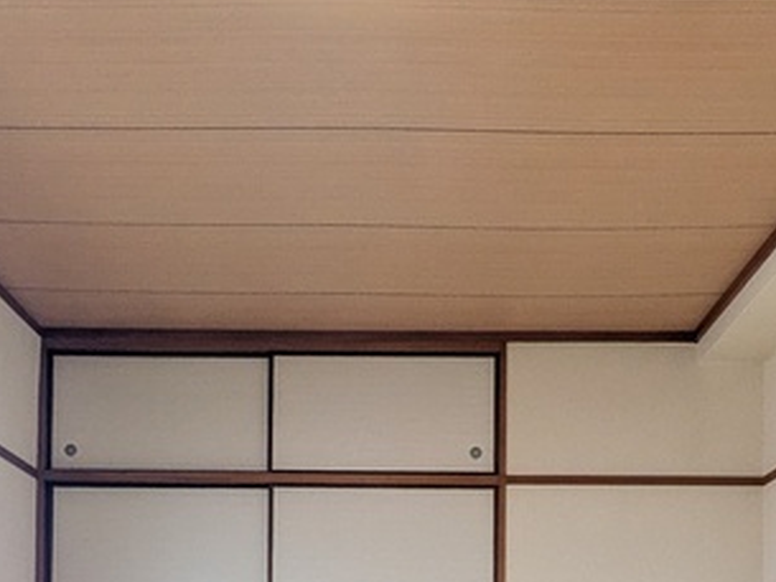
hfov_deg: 42.9
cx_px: 394
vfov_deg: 28.5
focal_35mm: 44
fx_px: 987
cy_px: 701
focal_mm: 1.83
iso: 85
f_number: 2.2
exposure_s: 1/120
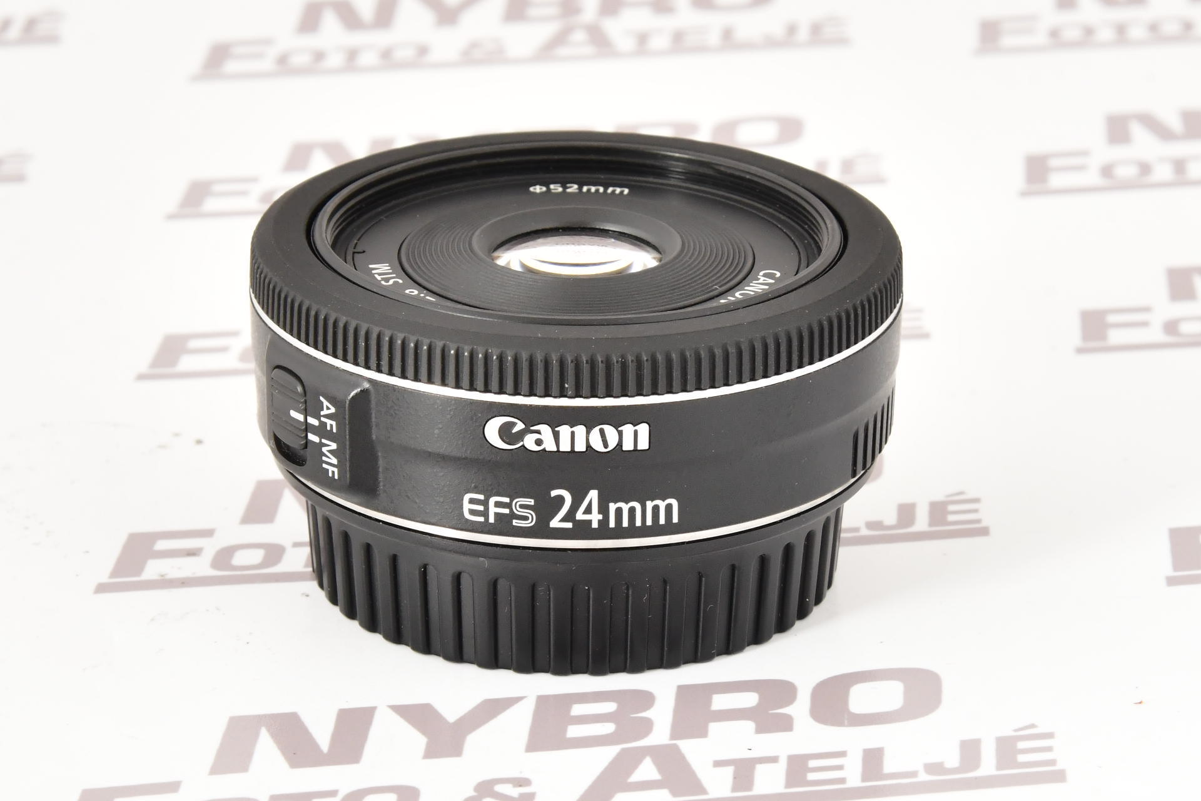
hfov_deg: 32.4
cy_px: 400
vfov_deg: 21.9
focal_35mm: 62
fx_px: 2068
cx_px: 600
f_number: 13
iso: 1600
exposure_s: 1/125
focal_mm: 62
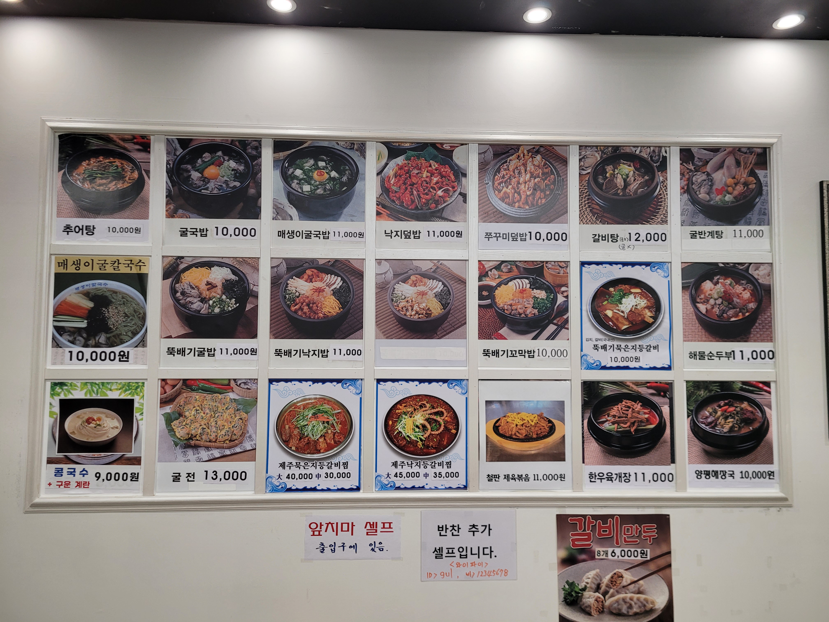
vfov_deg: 53.1
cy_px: 311
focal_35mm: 26
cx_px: 414
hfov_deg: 67.3
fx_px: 623
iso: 125
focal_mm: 5.4
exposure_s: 1/120
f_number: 1.8
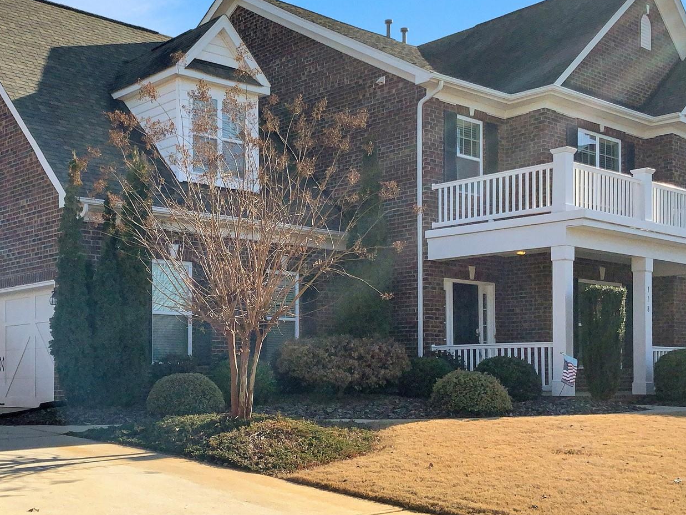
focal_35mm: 48
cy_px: 223
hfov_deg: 39.3
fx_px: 951
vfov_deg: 30.2
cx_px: 247
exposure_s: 1/1675
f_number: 1.8
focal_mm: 3
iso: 16
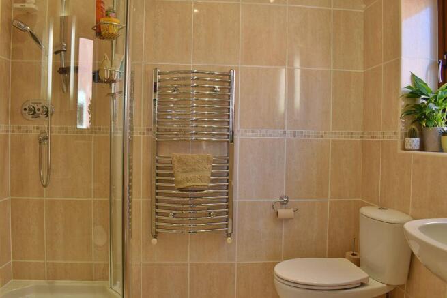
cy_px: 149
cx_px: 224
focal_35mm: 27
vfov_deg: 48.0
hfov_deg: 67.4
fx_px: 335
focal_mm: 18
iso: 100
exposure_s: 1/5
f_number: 13
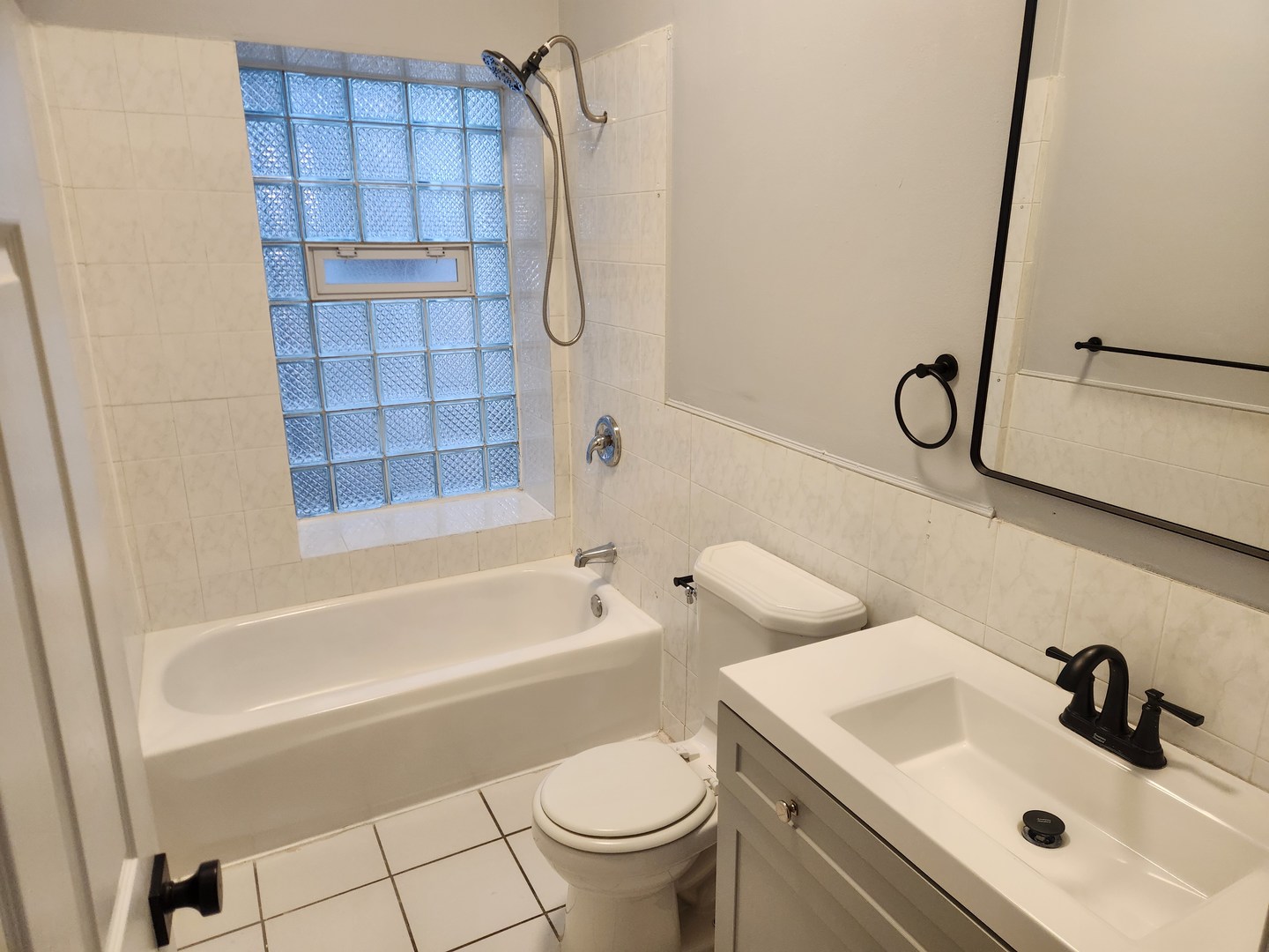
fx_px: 843
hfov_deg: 73.9
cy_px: 476
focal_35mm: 23
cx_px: 634
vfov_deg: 58.9
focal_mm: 5.4
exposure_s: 1/120
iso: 200
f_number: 1.8
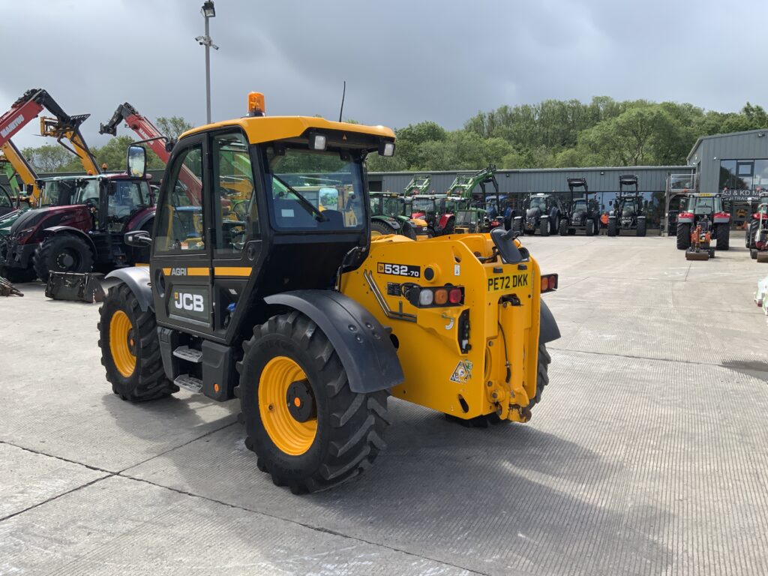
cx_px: 384
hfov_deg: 61.7
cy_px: 288
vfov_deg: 48.2
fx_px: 643
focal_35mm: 29
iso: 16
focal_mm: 3
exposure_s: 1/869
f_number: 1.8
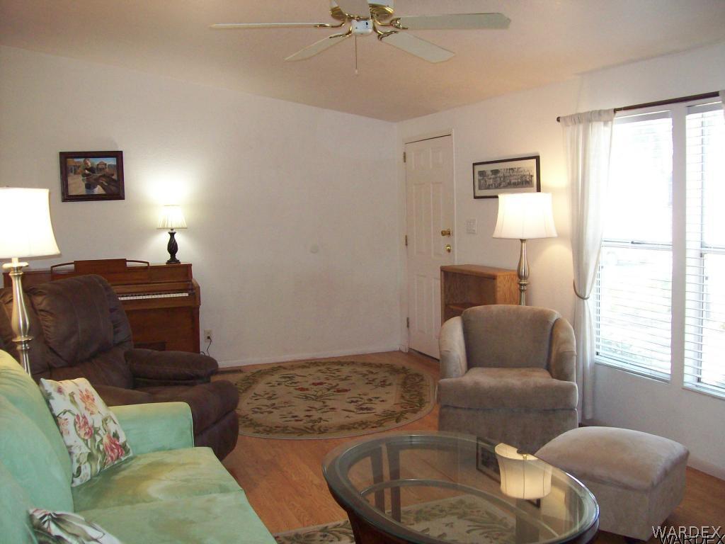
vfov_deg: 39.7
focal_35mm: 36
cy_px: 272
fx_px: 754
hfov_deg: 51.4
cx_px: 362
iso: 200
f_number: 2.7
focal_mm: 6
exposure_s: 1/64
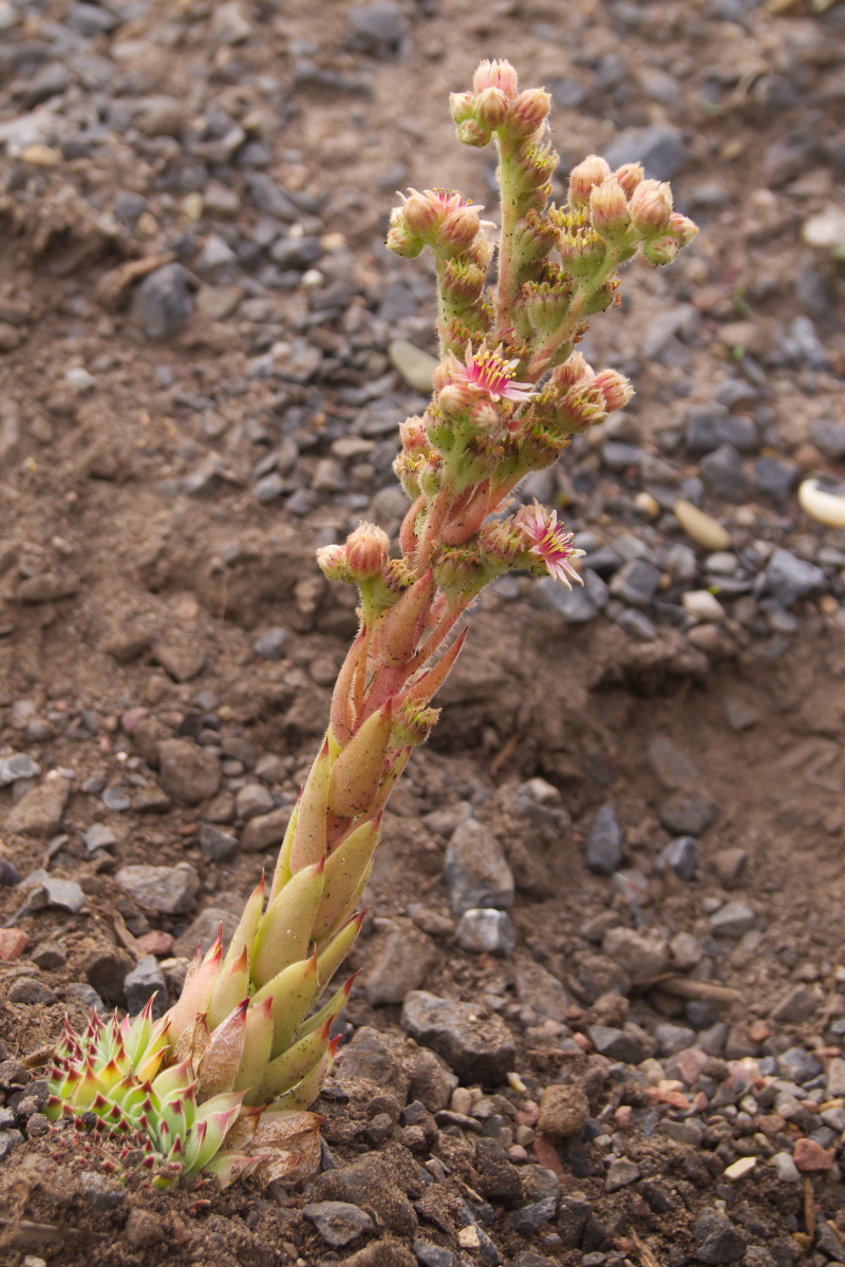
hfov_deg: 16.6
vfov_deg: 24.6
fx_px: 2904
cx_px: 422
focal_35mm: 82
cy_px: 634
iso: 250
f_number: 8
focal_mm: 55
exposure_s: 1/100
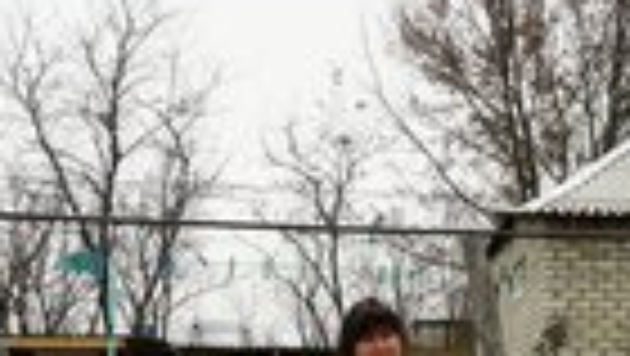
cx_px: 342
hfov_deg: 29.3
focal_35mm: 72
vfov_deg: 16.3
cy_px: 399
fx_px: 1204
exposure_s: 1/60
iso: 100
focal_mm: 24
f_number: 6.3
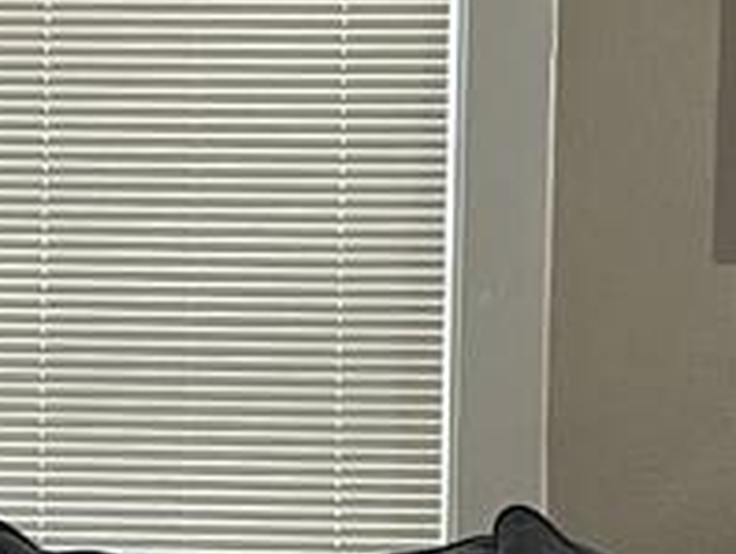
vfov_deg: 7.9
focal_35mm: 189
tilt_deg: -1.2
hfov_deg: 10.2
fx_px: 4023
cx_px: -264
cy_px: 134
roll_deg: -0.9
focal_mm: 5.1
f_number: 1.6
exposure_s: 1/60
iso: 200
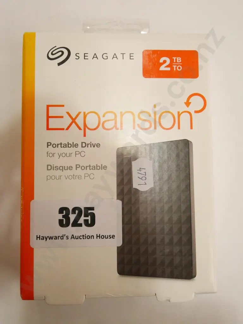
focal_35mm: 34
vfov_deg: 53.9
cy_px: 162
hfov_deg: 41.8
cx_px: 122
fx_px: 318
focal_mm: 17
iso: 3200
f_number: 4.1
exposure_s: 1/400
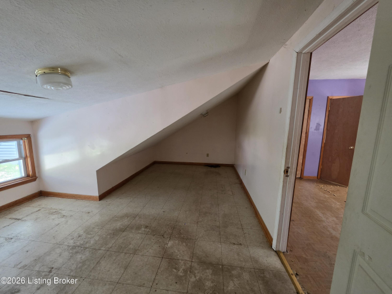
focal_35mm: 13
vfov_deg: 89.9
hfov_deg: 106.2
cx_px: 196
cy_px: 147
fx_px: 147
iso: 200
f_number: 1.9
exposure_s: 1/60
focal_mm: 2.2
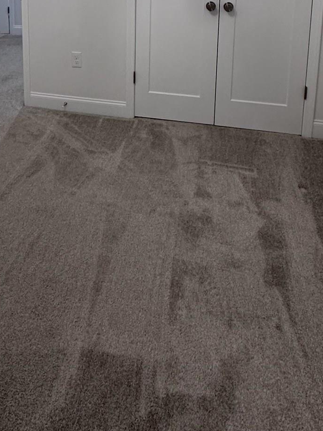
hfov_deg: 40.0
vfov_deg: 43.9
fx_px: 436
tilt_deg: -8.0
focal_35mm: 35
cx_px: 98
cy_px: -12
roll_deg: +0.1
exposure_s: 1/120
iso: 250
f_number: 2.2
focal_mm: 2.22
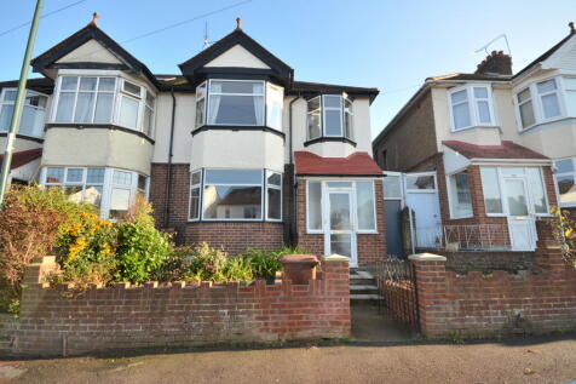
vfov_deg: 77.3
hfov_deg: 100.4
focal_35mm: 15
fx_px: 240
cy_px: 192
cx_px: 288
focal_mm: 10
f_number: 6.3
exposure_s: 1/160
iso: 200
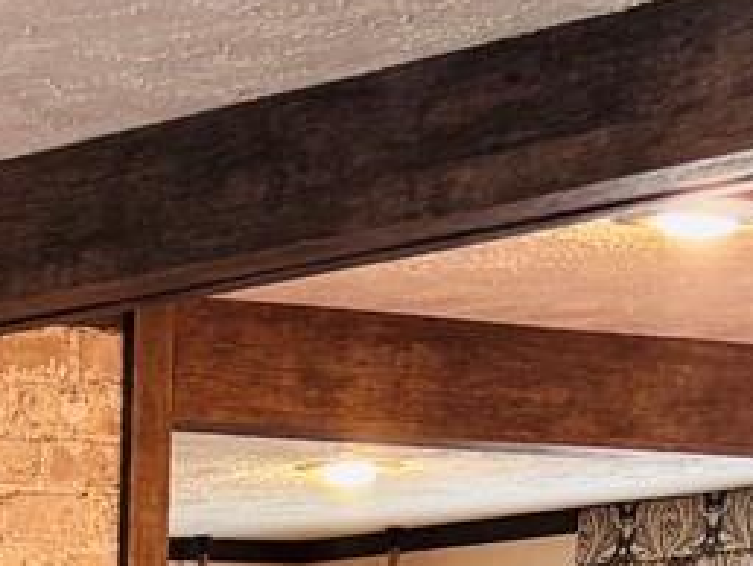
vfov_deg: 6.5
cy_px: 1788
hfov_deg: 9.0
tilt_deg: -10.8
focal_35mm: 206
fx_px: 4485
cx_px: -768
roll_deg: +0.3
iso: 125
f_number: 1.6
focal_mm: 5.96
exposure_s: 1/60
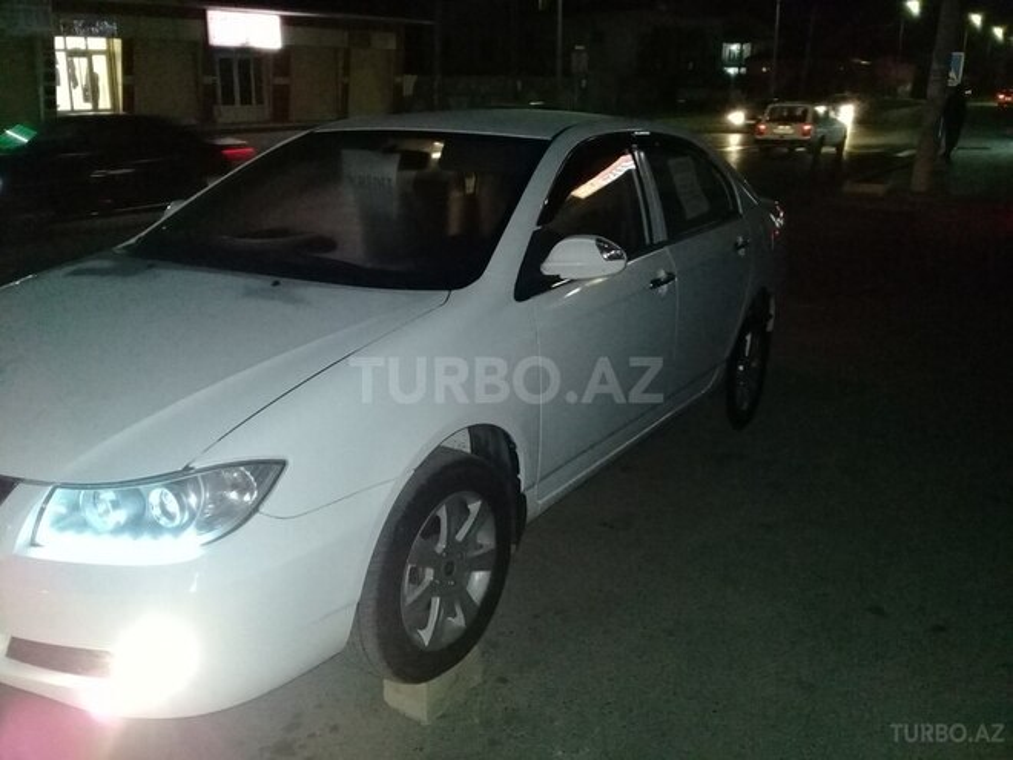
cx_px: 506
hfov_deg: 58.4
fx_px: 907
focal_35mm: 31
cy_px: 380
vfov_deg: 45.4
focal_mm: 3.3
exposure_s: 1/20
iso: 640
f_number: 2.2
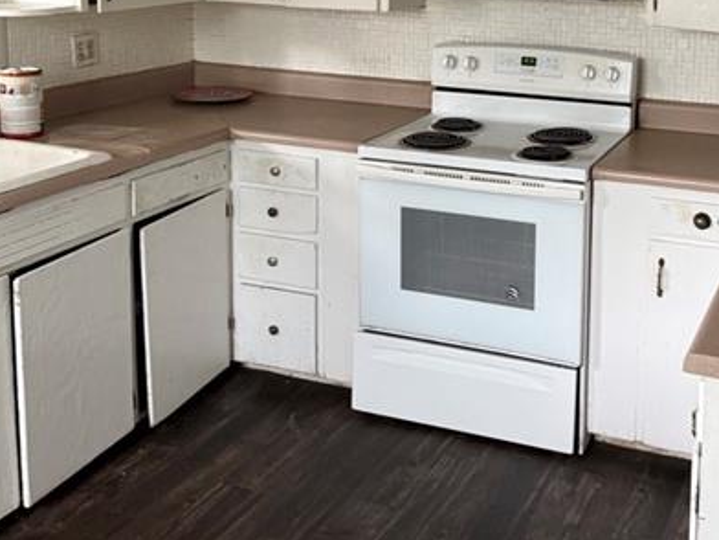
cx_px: 519
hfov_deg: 39.6
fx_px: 976
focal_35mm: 47
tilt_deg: -3.0
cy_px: 77
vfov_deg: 29.8
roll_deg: -0.9
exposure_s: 1/60
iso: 250
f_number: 1.78
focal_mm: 6.76
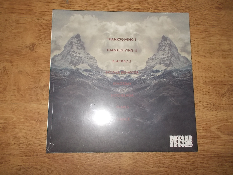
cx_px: 116
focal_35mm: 29
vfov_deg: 48.2
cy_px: 88
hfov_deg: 61.7
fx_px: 195
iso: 200
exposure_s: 1/30
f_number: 3.3
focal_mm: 4.1
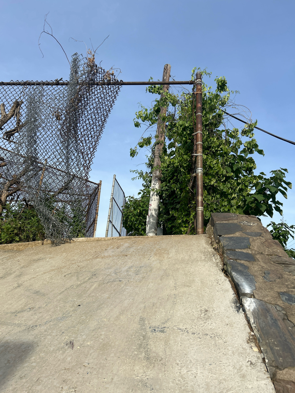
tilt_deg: +25.1
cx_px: 148
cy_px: 196
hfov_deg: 53.1
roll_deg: -3.7
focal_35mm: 26
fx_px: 295
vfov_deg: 67.3
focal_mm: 5.7
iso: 50
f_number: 1.5
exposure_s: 1/3460
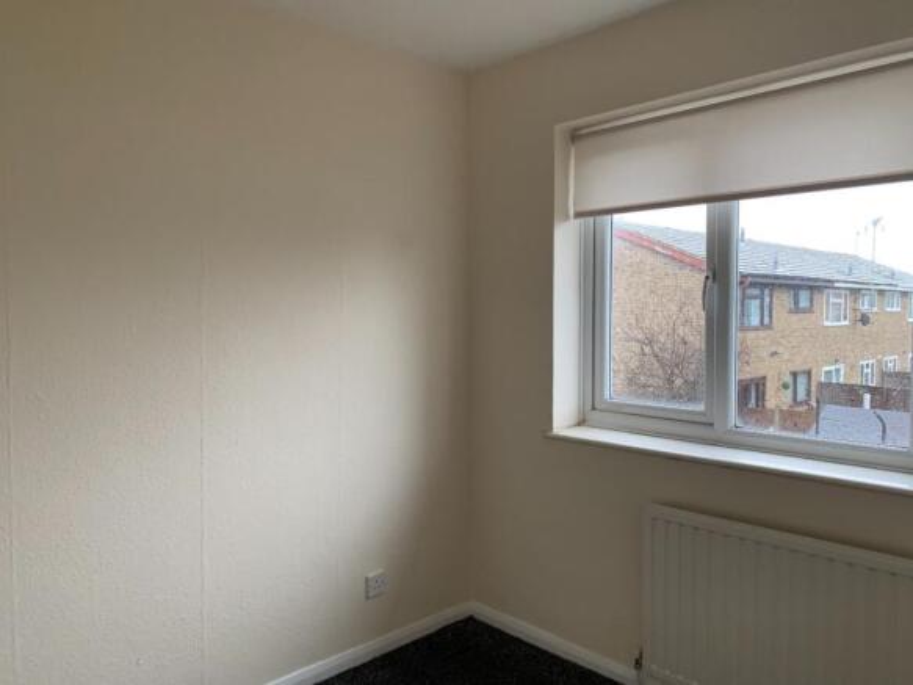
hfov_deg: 67.3
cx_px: 456
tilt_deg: -4.6
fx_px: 686
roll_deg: +1.3
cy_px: 342
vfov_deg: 53.0
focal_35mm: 26
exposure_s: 1/60
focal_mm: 4.25
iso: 200
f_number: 1.8
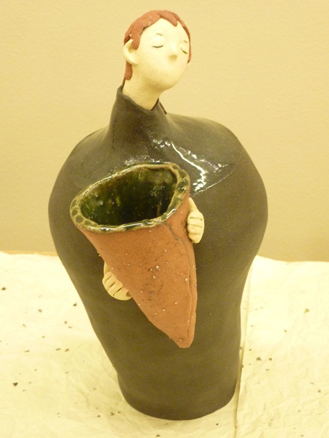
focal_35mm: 104
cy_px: 219
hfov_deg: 14.2
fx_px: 1318
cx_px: 164
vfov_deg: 18.9
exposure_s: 1/20
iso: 400
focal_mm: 17
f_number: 4.3
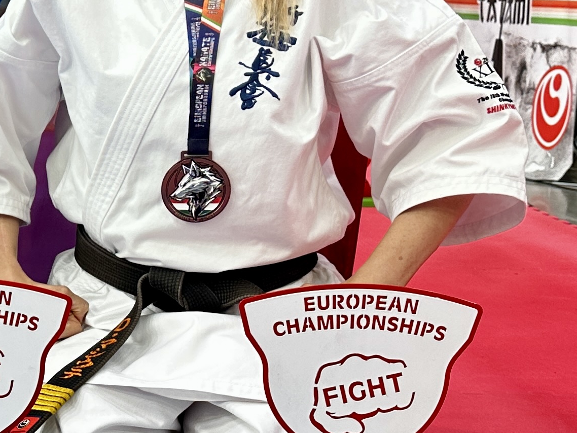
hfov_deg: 20.8
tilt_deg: -11.2
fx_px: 1417
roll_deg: +0.1
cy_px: 276
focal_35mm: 85
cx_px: -188
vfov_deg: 17.3
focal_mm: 6.86
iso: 100
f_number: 1.78
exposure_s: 1/121
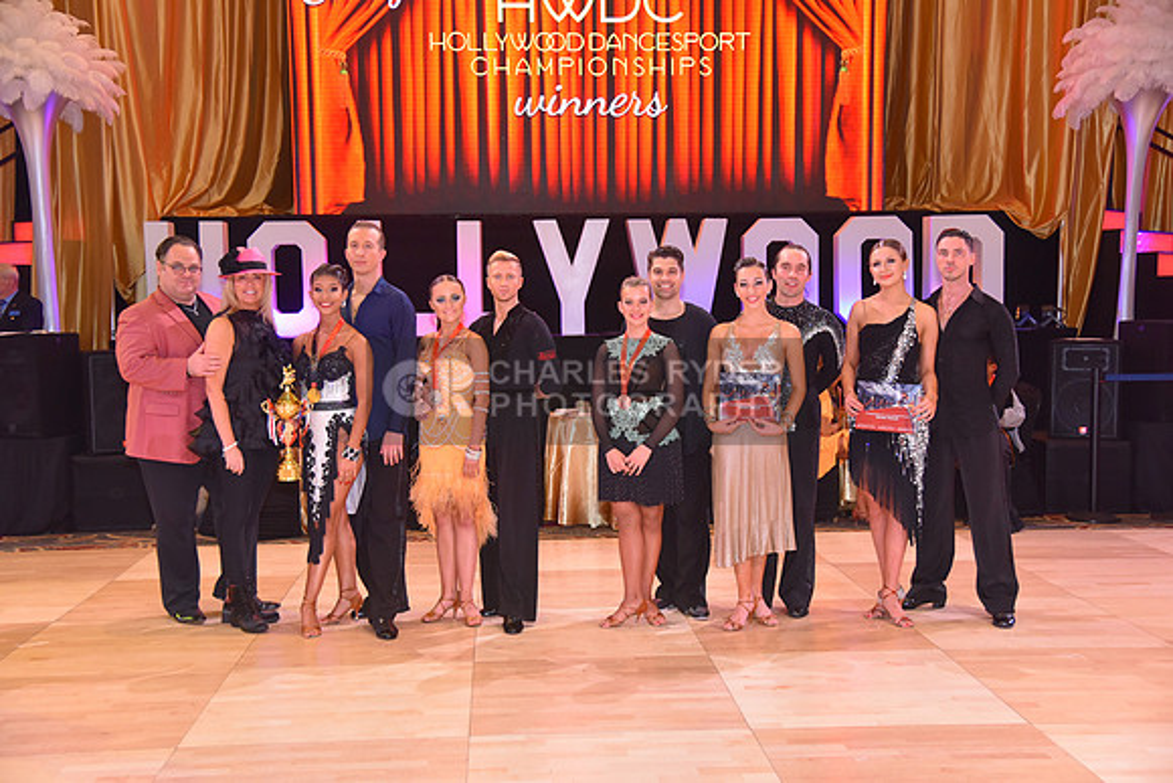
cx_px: 586
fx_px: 1434
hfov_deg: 44.5
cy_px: 392
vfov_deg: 30.5
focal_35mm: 44
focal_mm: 44
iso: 2000
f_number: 4
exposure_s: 1/250
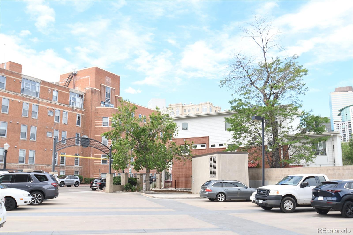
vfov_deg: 42.3
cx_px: 176
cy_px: 118
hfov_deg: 60.3
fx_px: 304
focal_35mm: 31
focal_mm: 21
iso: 100
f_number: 5.6
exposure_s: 1/160
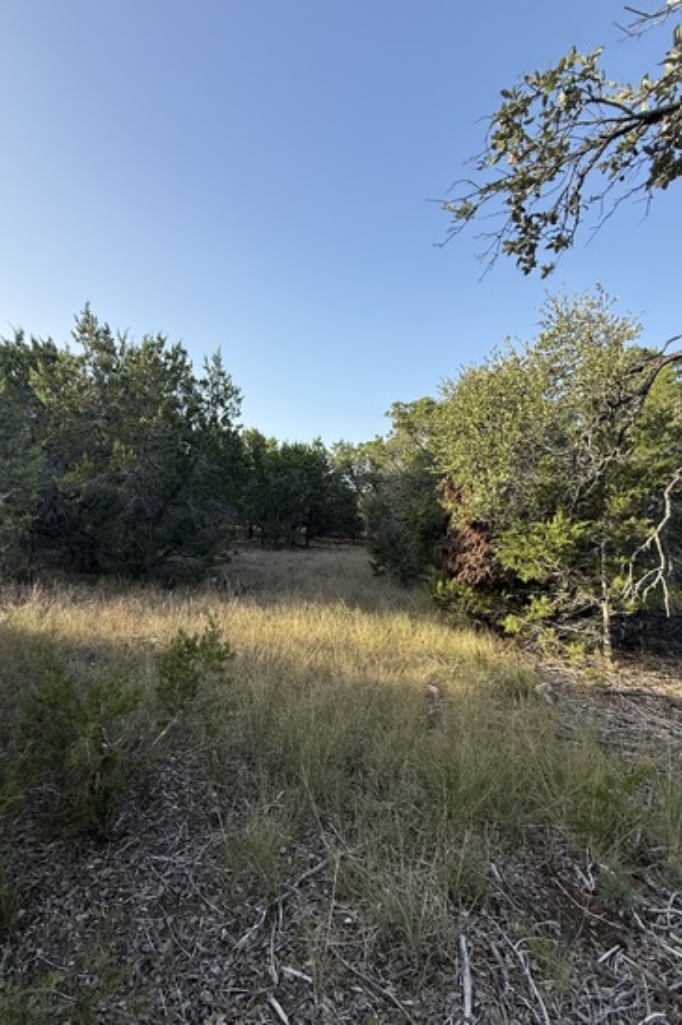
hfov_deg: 70.1
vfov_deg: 93.2
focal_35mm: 17
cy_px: 537
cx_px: 293
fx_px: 483
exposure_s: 1/510
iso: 50
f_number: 2.2
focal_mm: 2.22
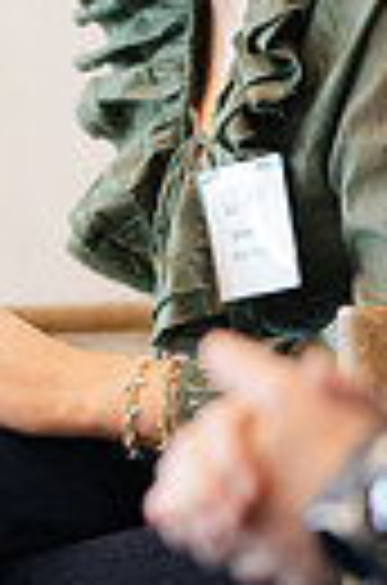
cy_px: 320
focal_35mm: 364
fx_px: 5901
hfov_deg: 3.7
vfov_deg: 5.7
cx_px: -119
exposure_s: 1/125
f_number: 1.4
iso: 250
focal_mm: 105
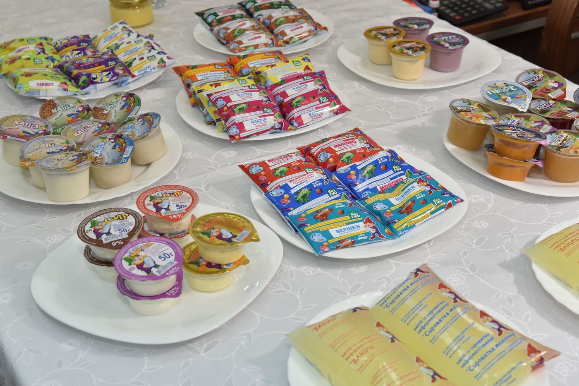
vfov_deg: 28.1
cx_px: 290
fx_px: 772
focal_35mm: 48
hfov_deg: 41.1
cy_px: 193
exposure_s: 1/200
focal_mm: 48
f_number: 6.3
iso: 1250
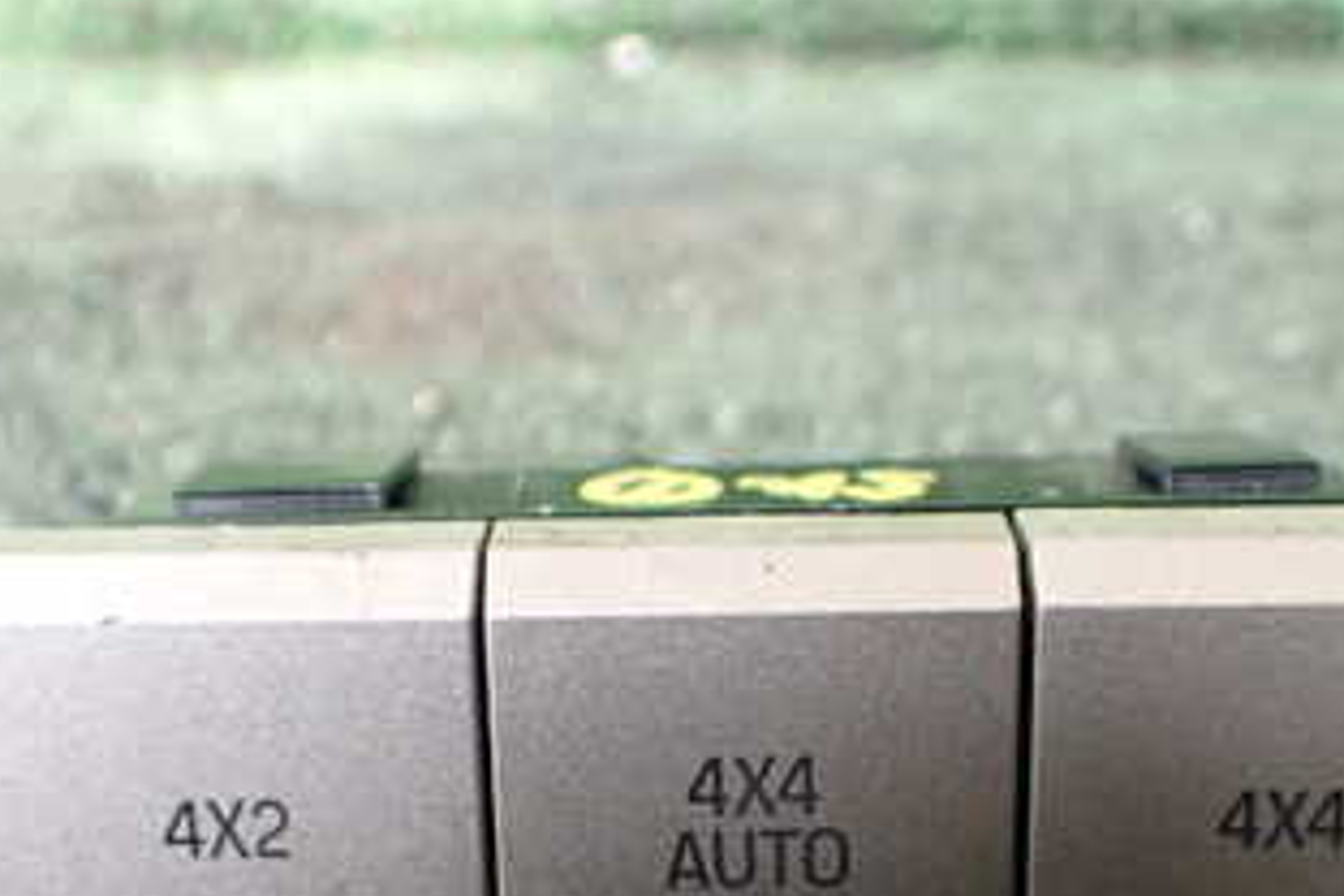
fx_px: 2240
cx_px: 741
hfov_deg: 33.4
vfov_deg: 22.3
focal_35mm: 60
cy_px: 728
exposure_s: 1/125
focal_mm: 5.4
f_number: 2.3
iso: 640
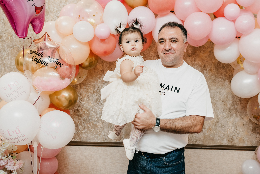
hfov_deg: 41.9
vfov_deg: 28.6
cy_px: 71
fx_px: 339
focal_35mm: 47
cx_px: 137
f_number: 4
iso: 250
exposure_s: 1/160
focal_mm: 38
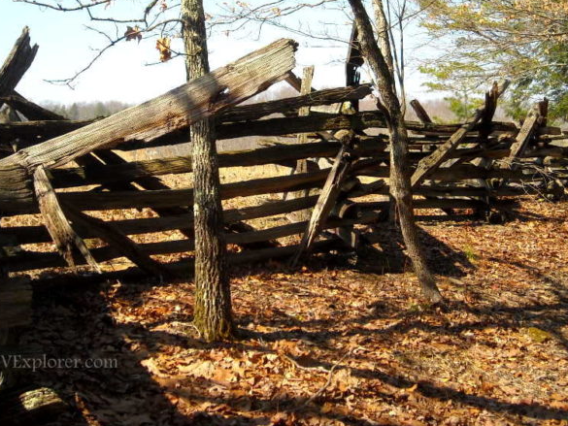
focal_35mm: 67
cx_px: 281
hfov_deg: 29.0
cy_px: 146
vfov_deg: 21.9
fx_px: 1100
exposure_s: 1/544
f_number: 3.2
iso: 64
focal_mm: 7.92
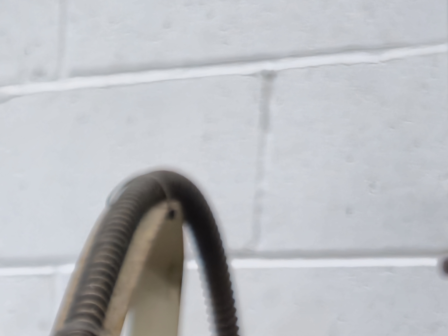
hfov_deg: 18.6
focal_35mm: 85
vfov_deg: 15.7
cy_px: 534
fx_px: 1100
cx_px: -325
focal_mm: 5.4
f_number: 1.8
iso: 200
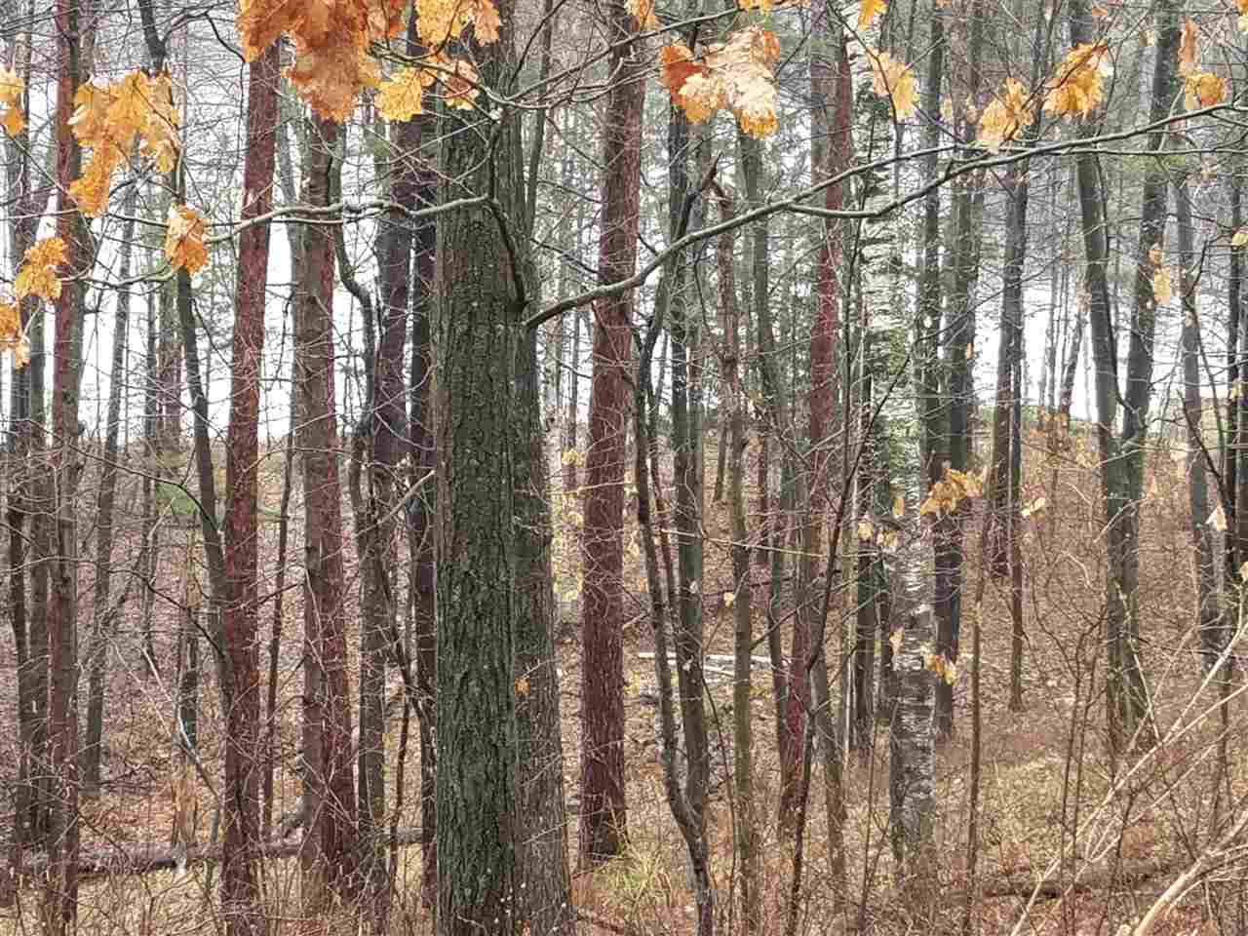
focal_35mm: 26
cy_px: 468
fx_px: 937
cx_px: 624
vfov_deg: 53.1
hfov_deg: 67.3
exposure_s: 1/60
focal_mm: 4.2
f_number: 1.7
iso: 40
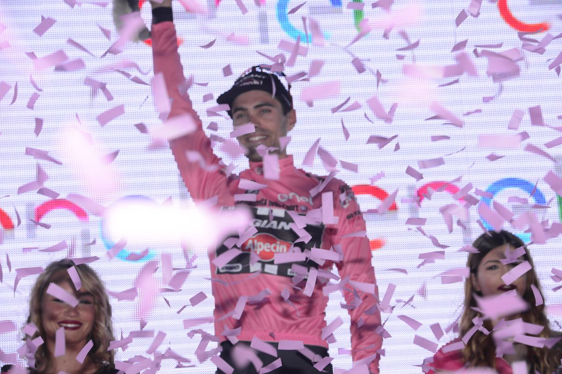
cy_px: 187
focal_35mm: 135
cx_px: 281
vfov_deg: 10.1
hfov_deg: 15.2
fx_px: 2105
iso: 200
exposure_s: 1/250
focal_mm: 135
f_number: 9
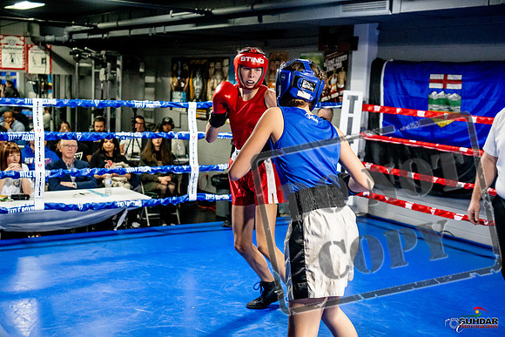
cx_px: 252
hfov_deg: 38.2
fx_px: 730
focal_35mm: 52
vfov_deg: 26.0
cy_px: 168
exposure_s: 1/800
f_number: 2.8
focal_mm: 35
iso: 5000
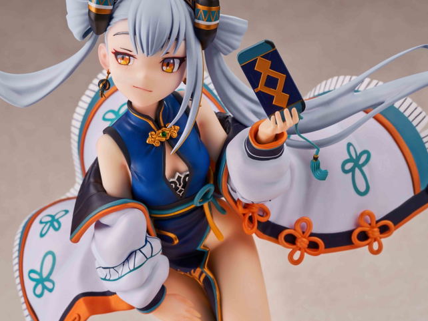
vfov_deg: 13.7
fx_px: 1336
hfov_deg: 18.2
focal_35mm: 108
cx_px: 202
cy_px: 146
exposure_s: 1/160
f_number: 18
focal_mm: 90
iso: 100
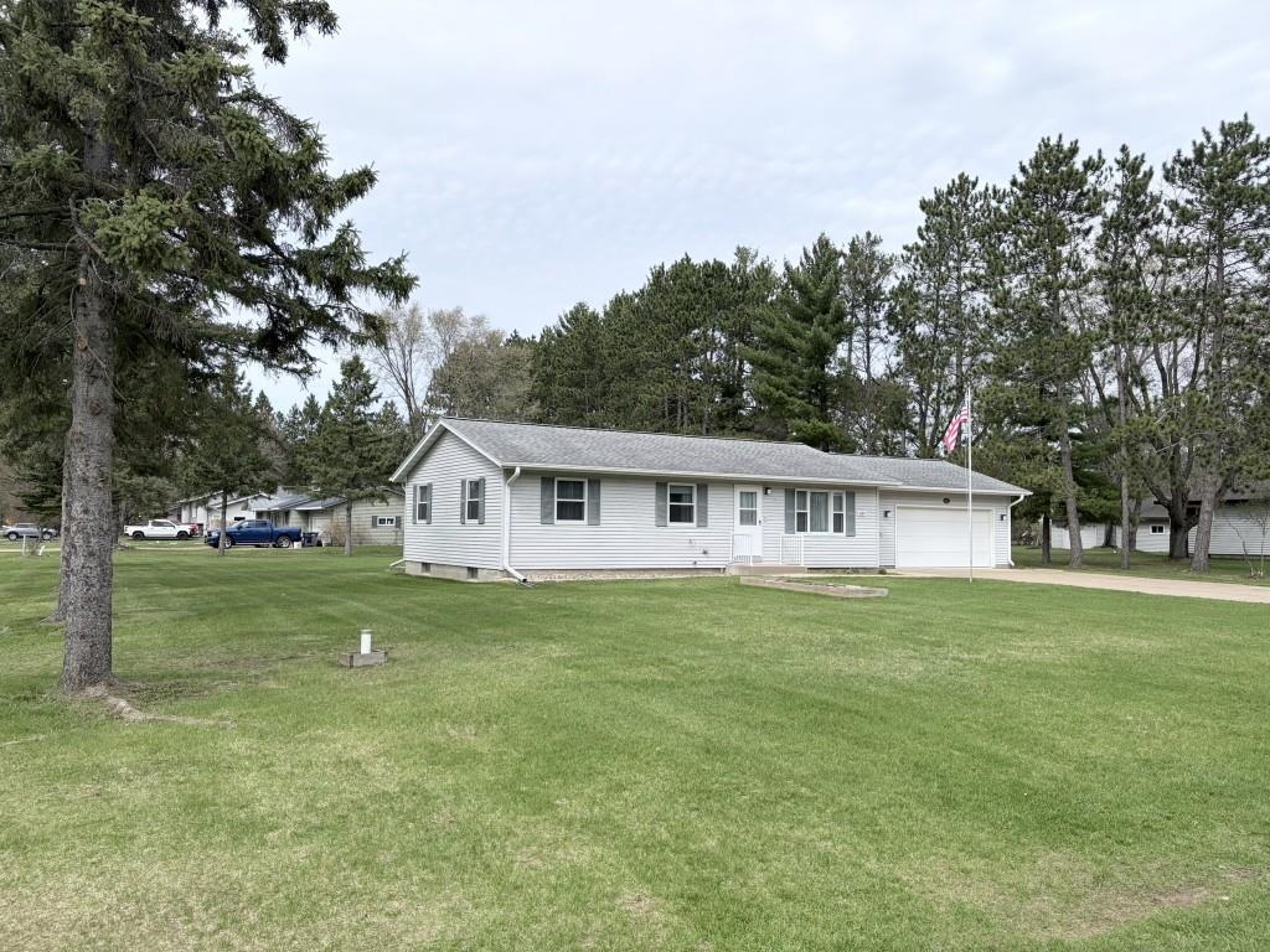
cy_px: 476
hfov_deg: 67.3
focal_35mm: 26
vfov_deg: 53.1
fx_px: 954
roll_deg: -0.7
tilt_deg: +3.8
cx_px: 635
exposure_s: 1/3279
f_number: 1.6
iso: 50
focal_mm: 5.96
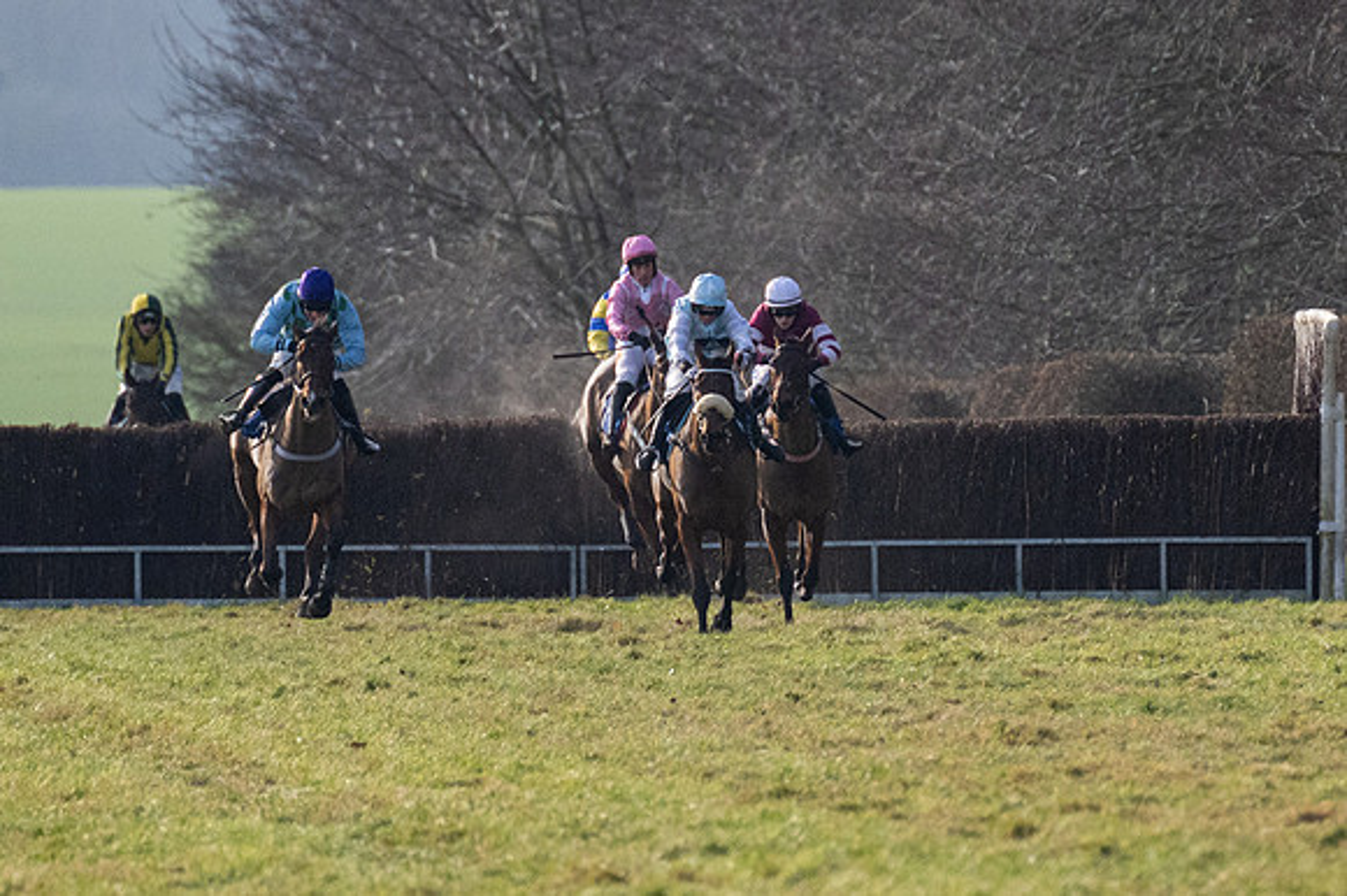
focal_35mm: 763
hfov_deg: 2.7
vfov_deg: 1.8
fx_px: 28550
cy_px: 478
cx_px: 850
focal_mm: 280
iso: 800
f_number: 4
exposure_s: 1/8000
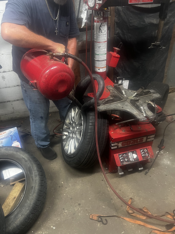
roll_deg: +2.1
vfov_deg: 67.3
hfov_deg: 53.1
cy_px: 117
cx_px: 88
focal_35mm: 26
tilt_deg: -36.9
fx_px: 175
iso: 320
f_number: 1.5
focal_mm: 5.7
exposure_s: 1/60
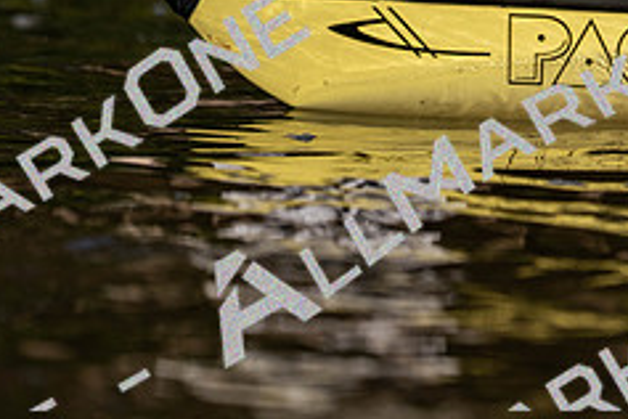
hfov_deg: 2.1
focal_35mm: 980
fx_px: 17094
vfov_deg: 1.4
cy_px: -44
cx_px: 753
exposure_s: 1/4000
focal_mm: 400
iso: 500
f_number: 4.5
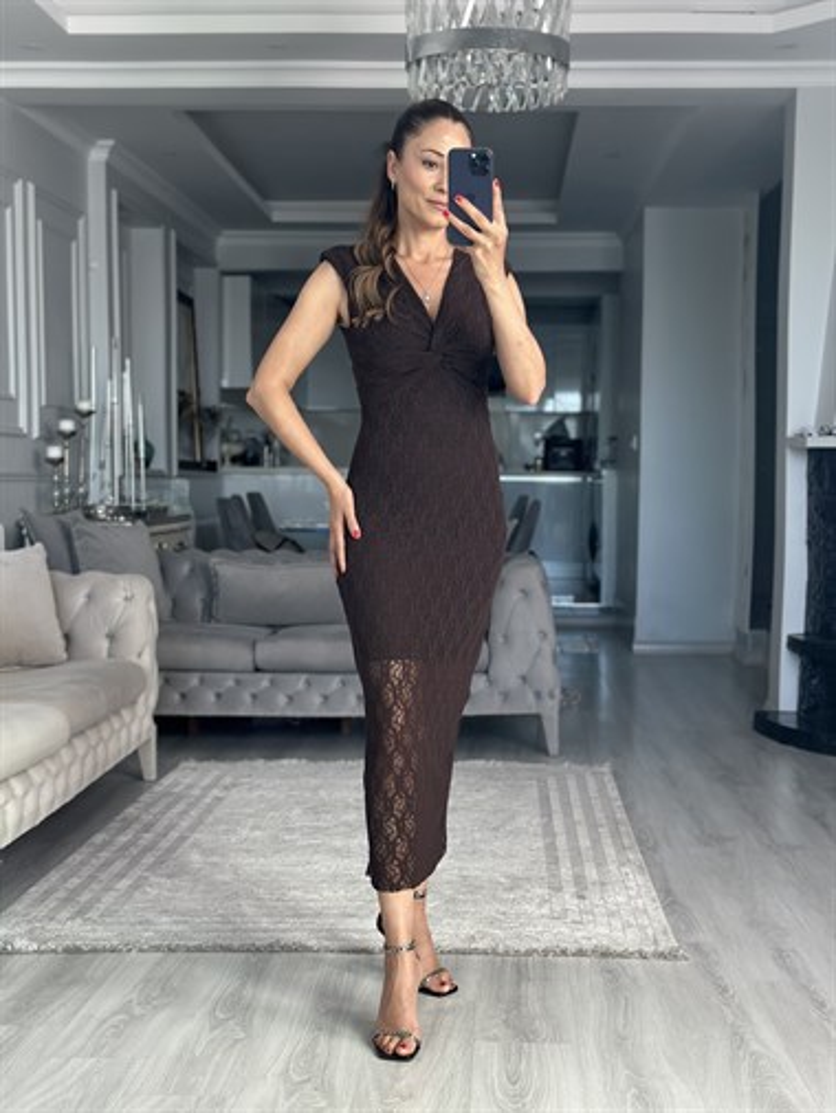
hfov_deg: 30.3
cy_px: 556
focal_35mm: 48
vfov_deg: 39.6
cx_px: 418
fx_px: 1544
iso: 125
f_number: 1.78
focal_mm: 6.86
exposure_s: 1/121
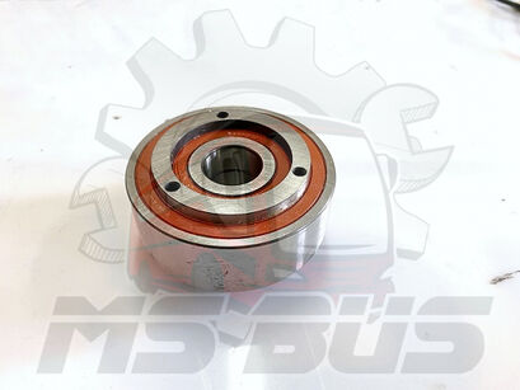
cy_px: 195
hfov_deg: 67.3
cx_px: 260
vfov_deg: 53.1
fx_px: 391
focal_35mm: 26
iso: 125
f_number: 1.8
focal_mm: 4.25
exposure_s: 1/50
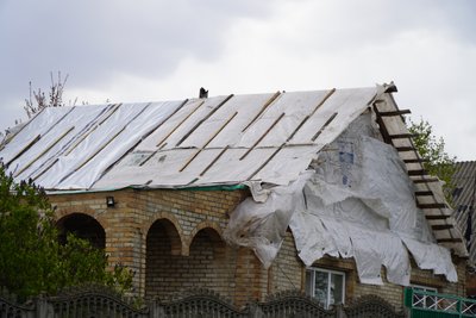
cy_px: 159
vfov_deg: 11.0
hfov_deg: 16.4
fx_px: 1647
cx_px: 238
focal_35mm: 124
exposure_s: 1/640
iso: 100
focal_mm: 83
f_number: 5
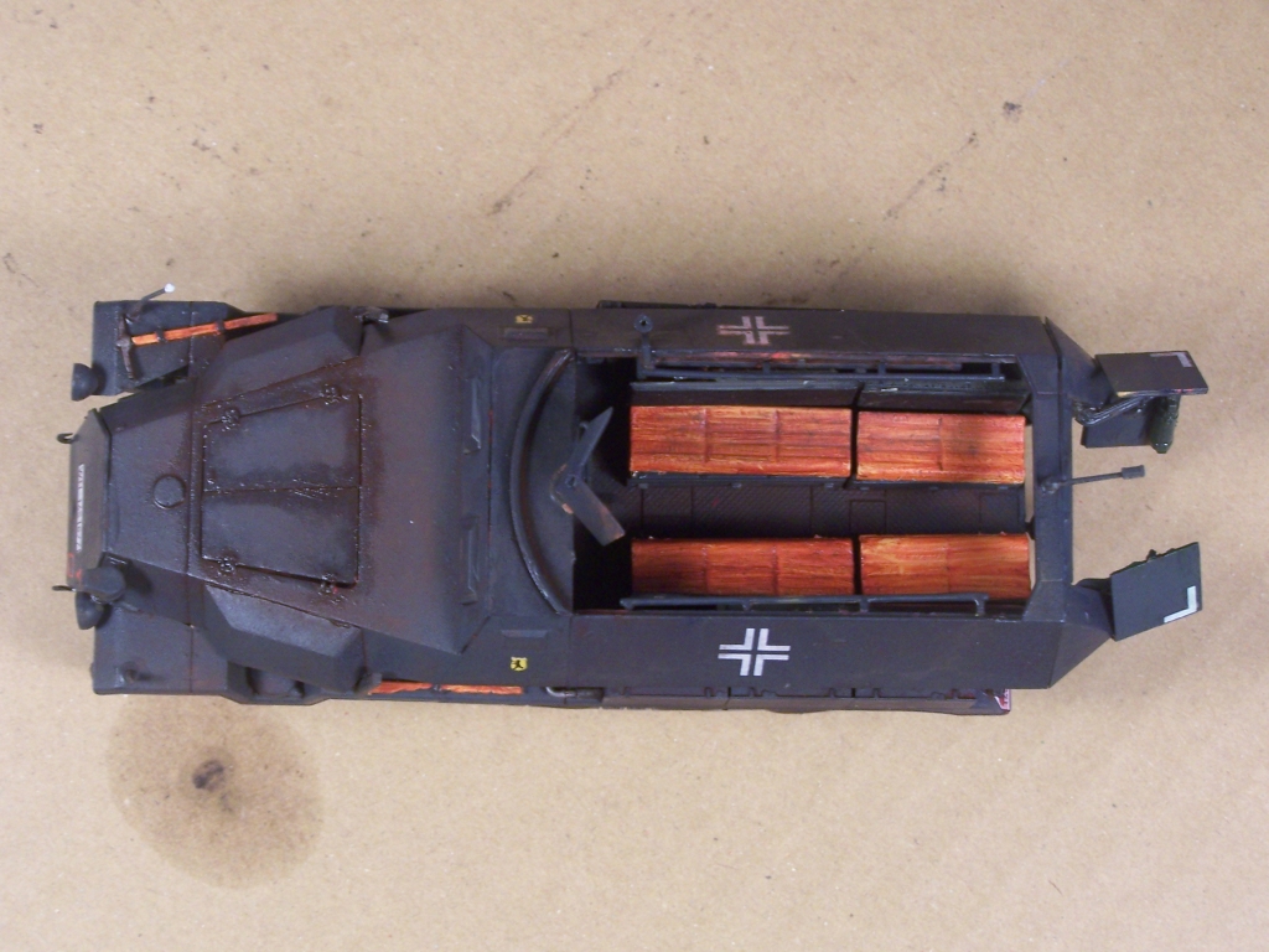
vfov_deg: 18.0
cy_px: 476
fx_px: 3006
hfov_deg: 23.8
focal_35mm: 82
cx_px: 634
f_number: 3.2
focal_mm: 13.7
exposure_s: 1/40
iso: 140
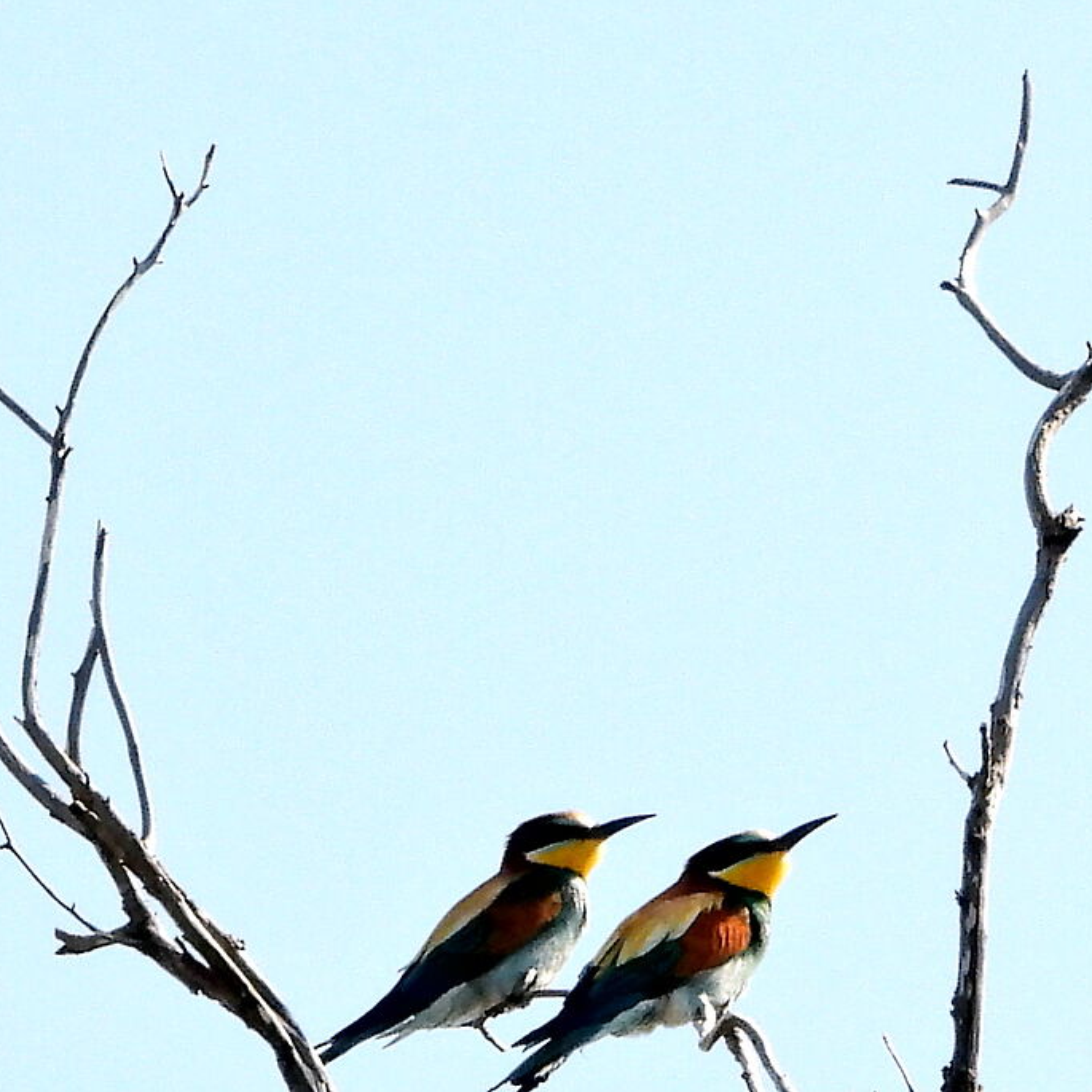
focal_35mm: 1859
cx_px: 907
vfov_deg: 0.9
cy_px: 756
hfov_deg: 0.9
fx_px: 66348
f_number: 8
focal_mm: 108
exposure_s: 1/500
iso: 400
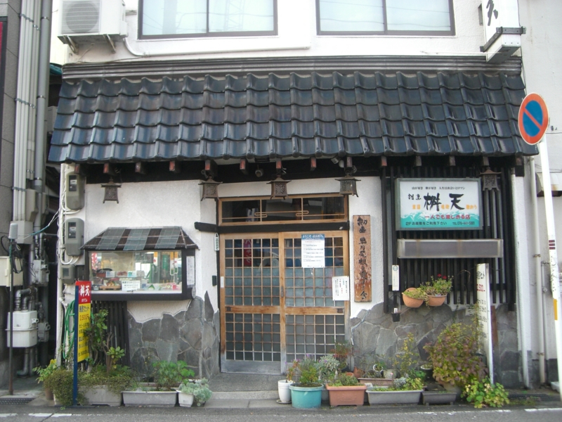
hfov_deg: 49.0
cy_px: 211
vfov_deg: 37.7
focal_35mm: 38
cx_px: 281
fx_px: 617
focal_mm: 6.2
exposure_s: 1/100
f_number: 2.7
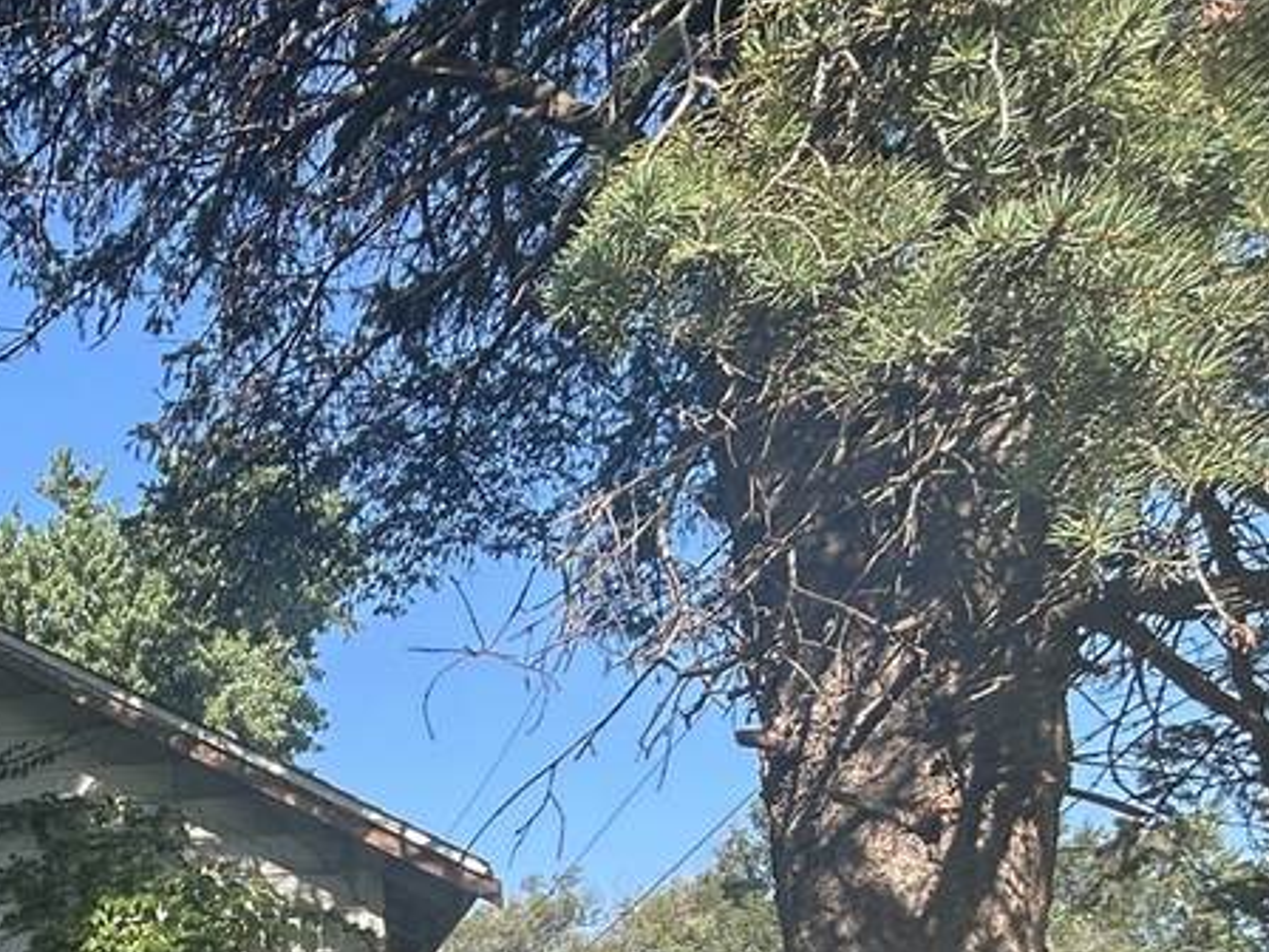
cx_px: -159
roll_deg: -0.2
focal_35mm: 40
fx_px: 1466
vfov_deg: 29.1
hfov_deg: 38.1
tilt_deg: +1.3
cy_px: 1238
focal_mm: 1.54
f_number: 2.4
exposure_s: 1/185
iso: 32
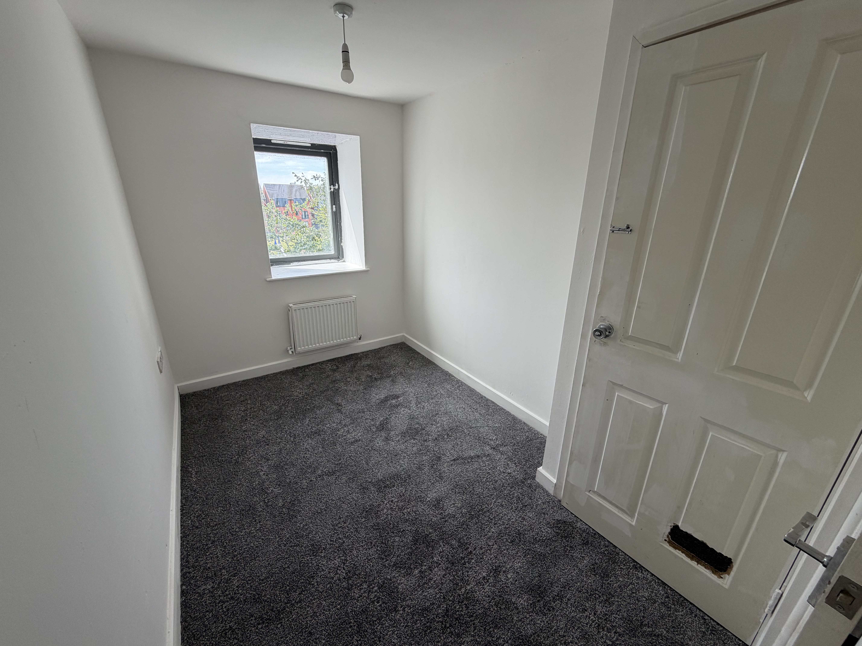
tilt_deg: -18.9
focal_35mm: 14
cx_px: 431
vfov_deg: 85.7
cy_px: 323
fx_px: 349
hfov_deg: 102.1
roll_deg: -0.8
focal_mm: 2.22
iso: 64
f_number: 2.2
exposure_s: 1/121
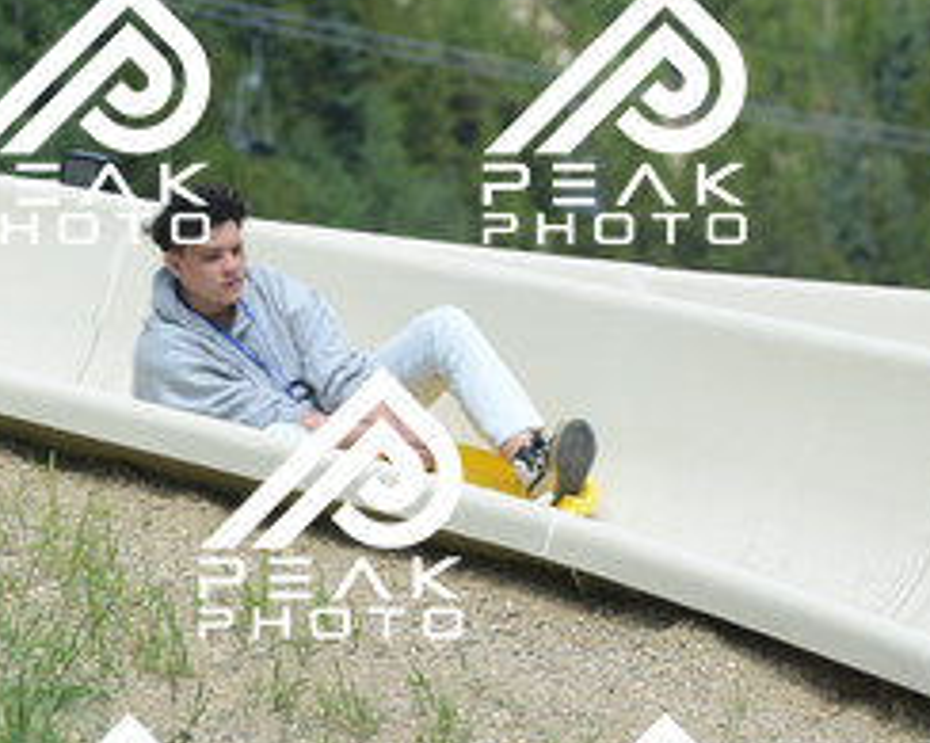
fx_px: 8254
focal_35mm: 300
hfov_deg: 6.4
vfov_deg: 5.2
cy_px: 478
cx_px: 347
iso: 360
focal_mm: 195
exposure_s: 1/640
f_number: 6.3
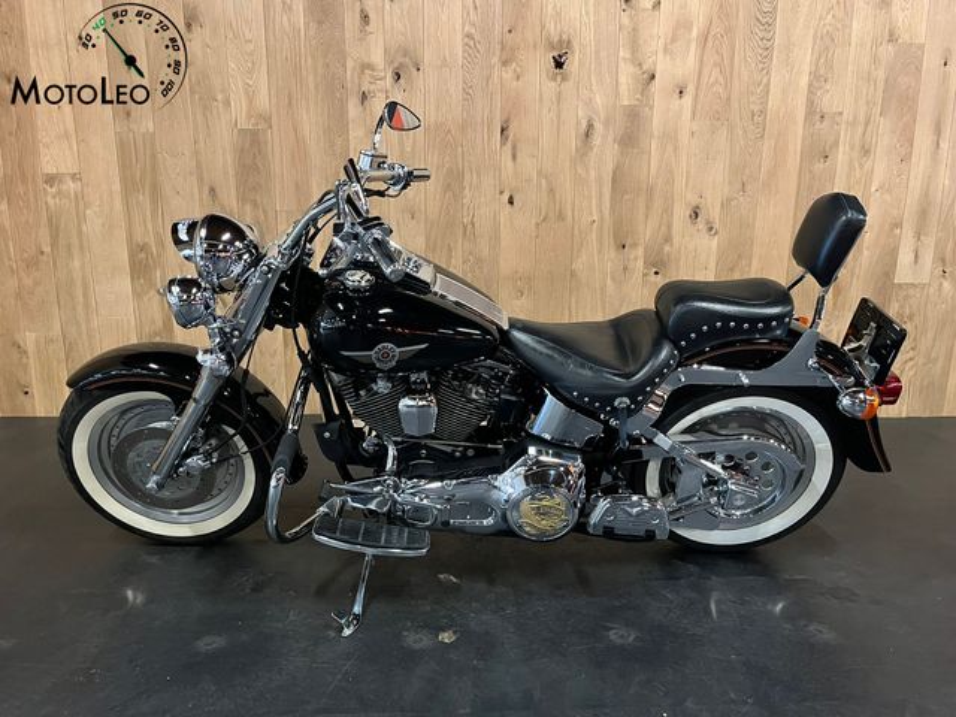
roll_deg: -1.0
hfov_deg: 67.3
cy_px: 358
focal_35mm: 26
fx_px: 718
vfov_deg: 53.1
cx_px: 478
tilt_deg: -14.1
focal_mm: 5.1
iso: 640
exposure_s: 1/33
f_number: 1.6
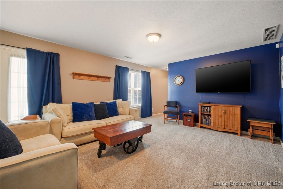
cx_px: 142
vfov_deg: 77.3
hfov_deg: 100.4
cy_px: 94
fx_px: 118
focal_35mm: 15
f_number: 6.3
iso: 800
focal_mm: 10
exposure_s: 1/80
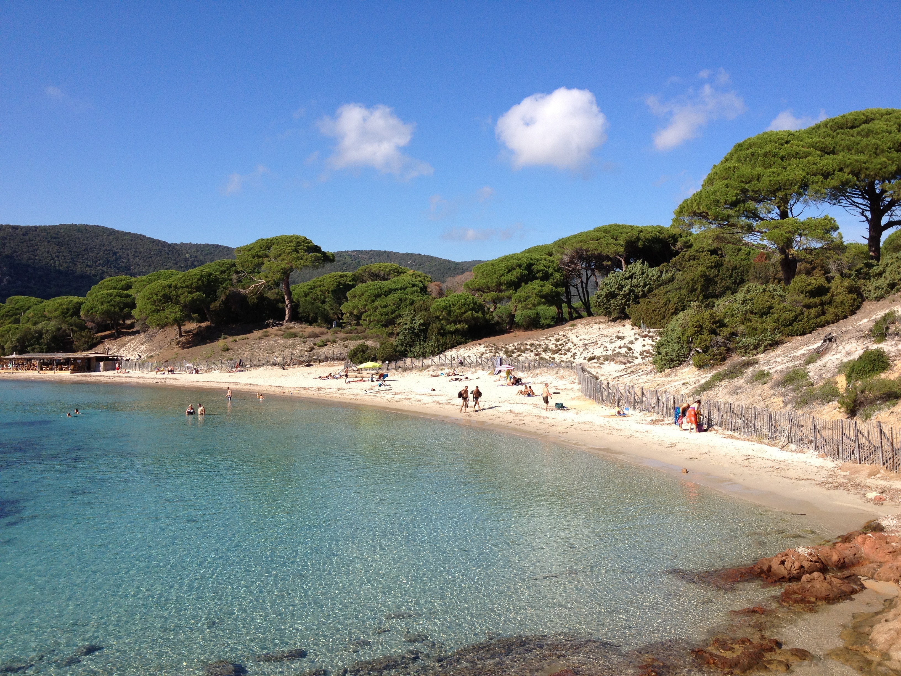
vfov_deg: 40.7
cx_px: 450
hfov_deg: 52.6
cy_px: 338
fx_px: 911
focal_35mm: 35
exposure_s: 1/1623
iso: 64
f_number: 2.4
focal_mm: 4.28
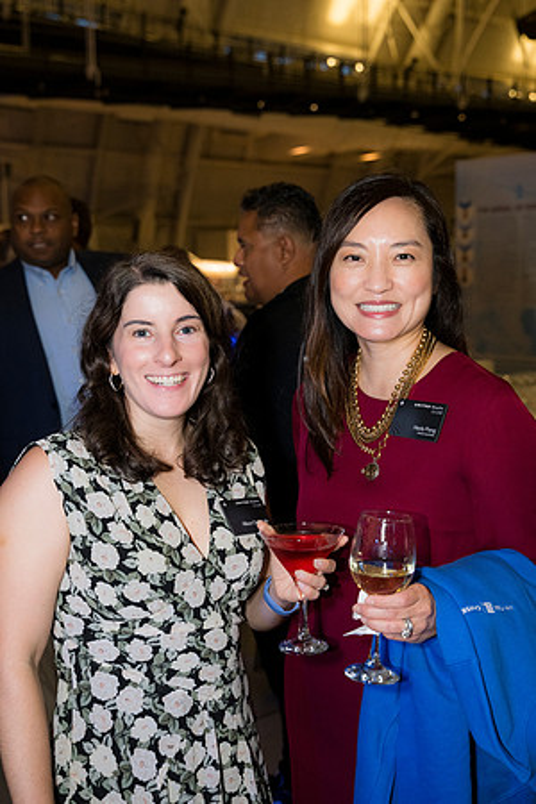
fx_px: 916
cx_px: 268
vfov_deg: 47.4
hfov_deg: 32.6
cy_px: 402
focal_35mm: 41
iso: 3200
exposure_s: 1/125
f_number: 4
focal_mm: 41
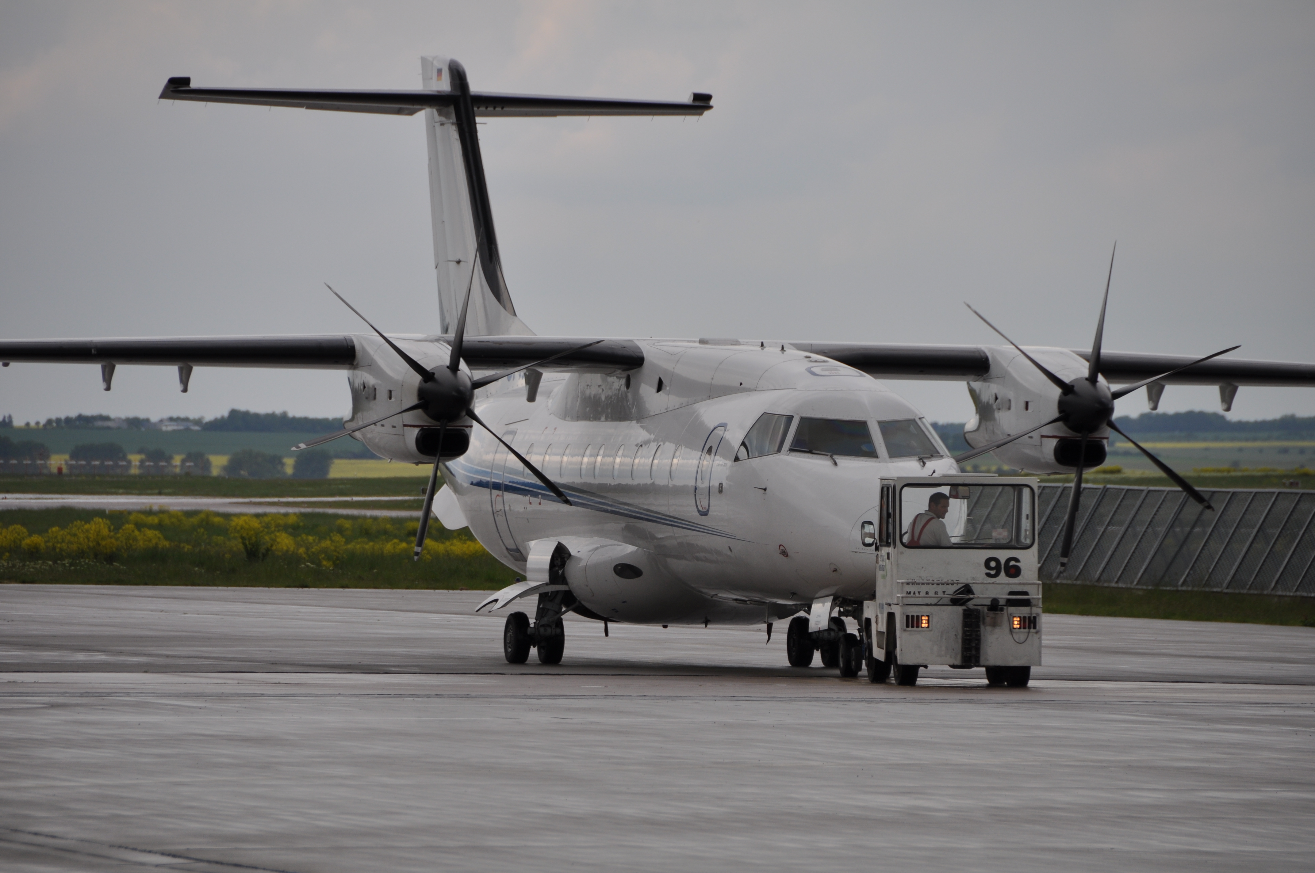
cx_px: 658
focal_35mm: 300
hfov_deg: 6.9
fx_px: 10945
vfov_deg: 4.6
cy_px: 436
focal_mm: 200
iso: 200
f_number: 5.6
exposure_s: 1/1000
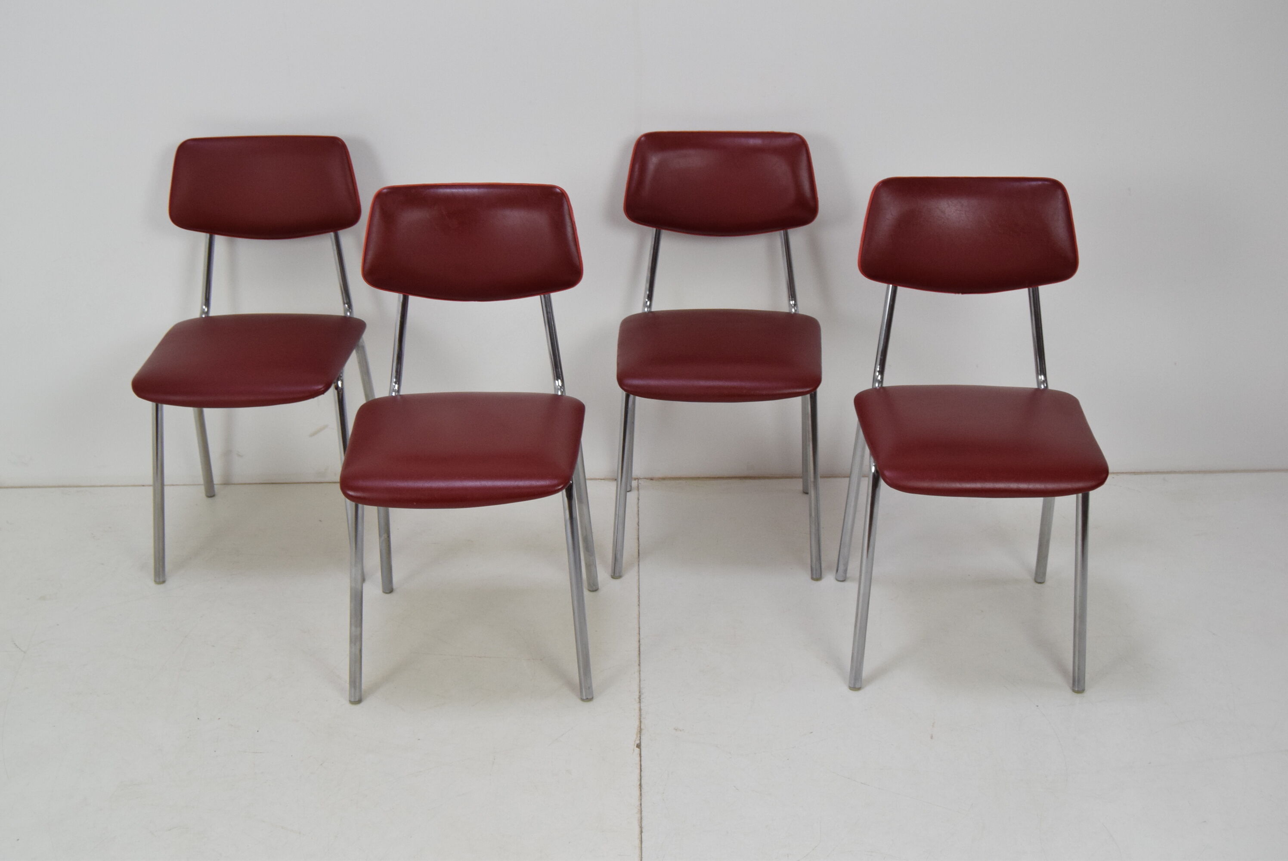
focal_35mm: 46
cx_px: 644
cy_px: 430
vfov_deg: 29.0
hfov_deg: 42.3
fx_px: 1665
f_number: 7.1
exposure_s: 1/200
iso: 1600
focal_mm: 31
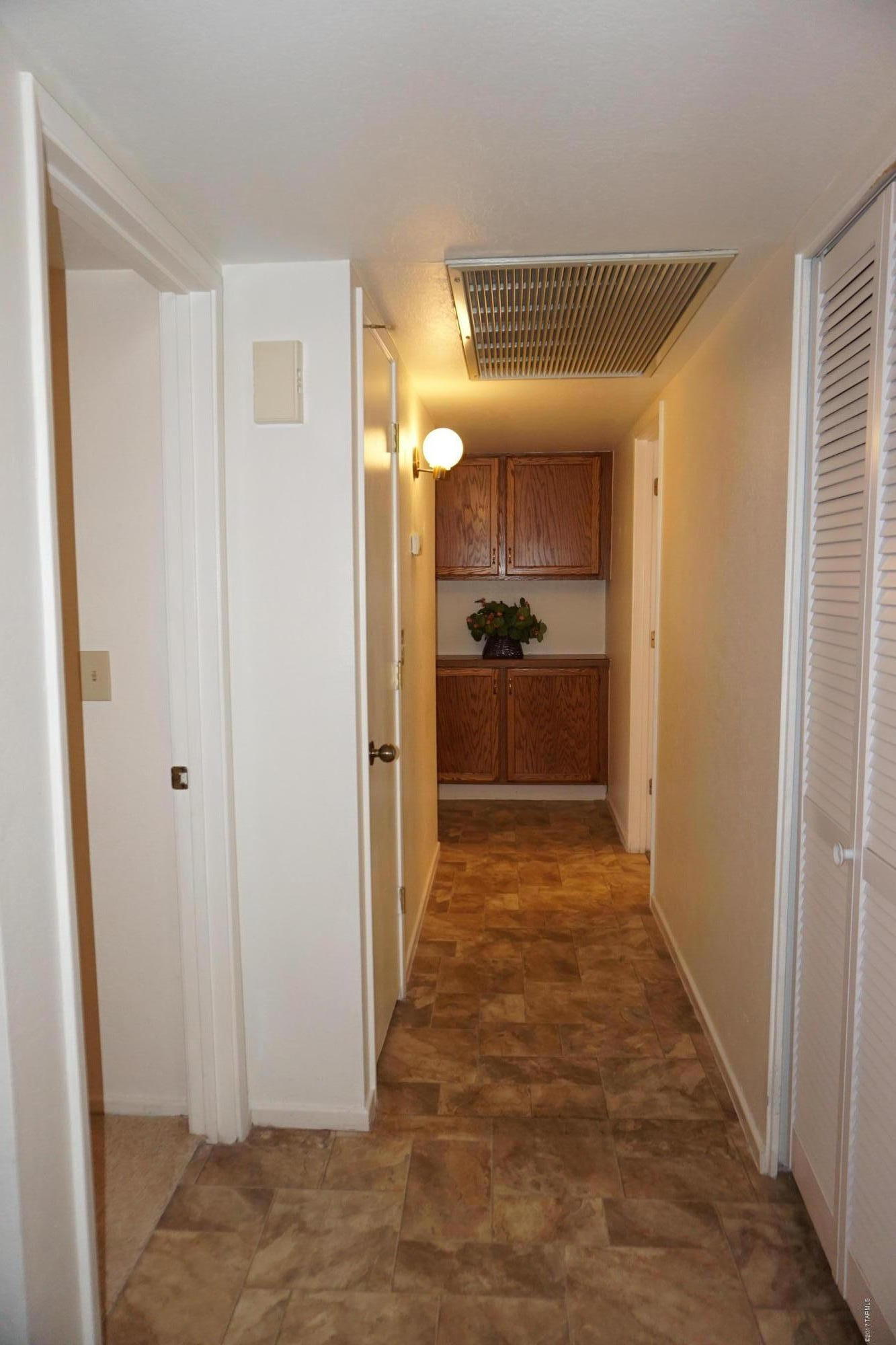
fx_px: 896
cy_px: 672
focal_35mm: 24
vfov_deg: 73.7
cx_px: 448
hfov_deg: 53.1
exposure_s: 1/160
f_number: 3.5
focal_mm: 16
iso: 800
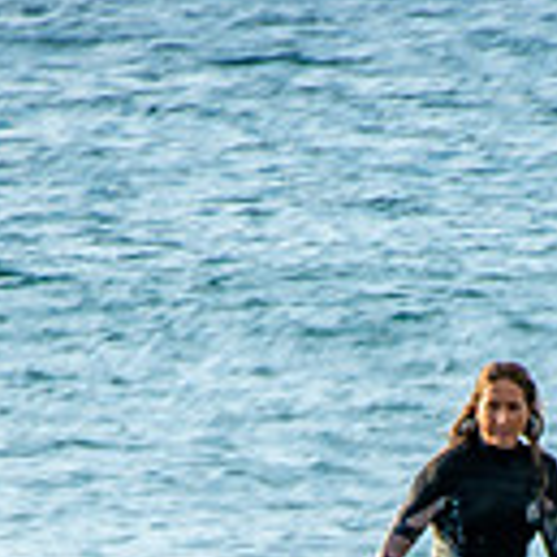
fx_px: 41798
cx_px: 471
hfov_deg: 0.8
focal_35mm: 2296
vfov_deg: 0.8
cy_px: 814
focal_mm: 400
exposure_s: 1/20
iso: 100
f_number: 25
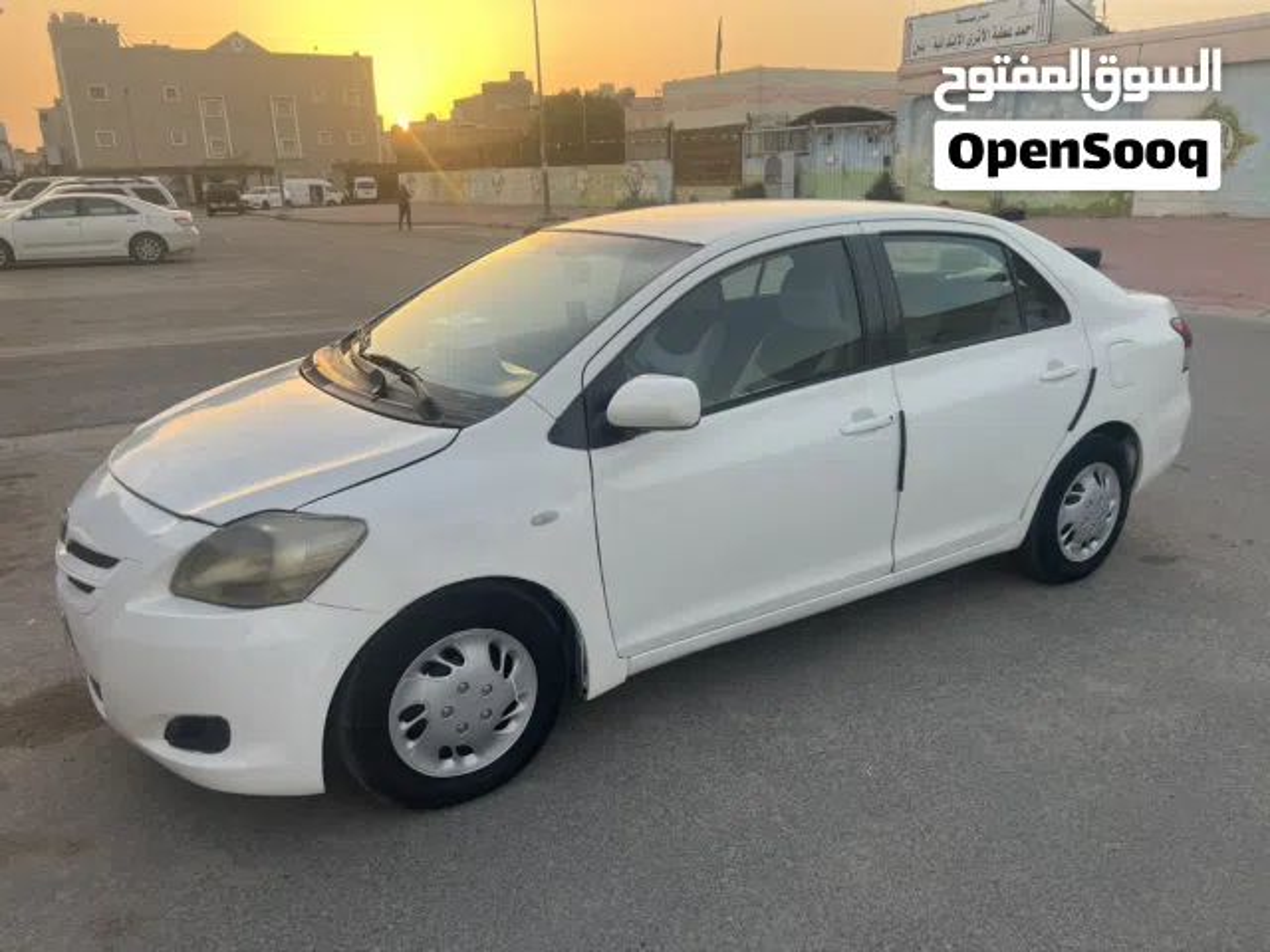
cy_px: 476
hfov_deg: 67.3
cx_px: 635
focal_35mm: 26
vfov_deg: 53.1
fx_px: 954
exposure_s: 1/302
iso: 50
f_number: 1.5
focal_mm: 5.7
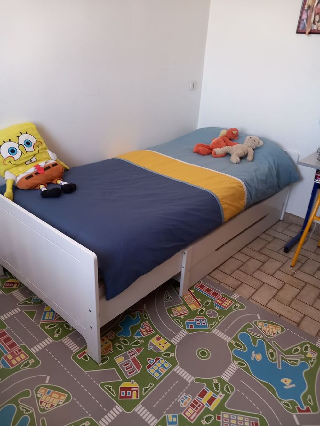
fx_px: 333
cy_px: 213
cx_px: 160
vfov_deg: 65.3
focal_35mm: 27
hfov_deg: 51.4
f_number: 1.8
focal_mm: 4
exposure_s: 1/33.3
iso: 160
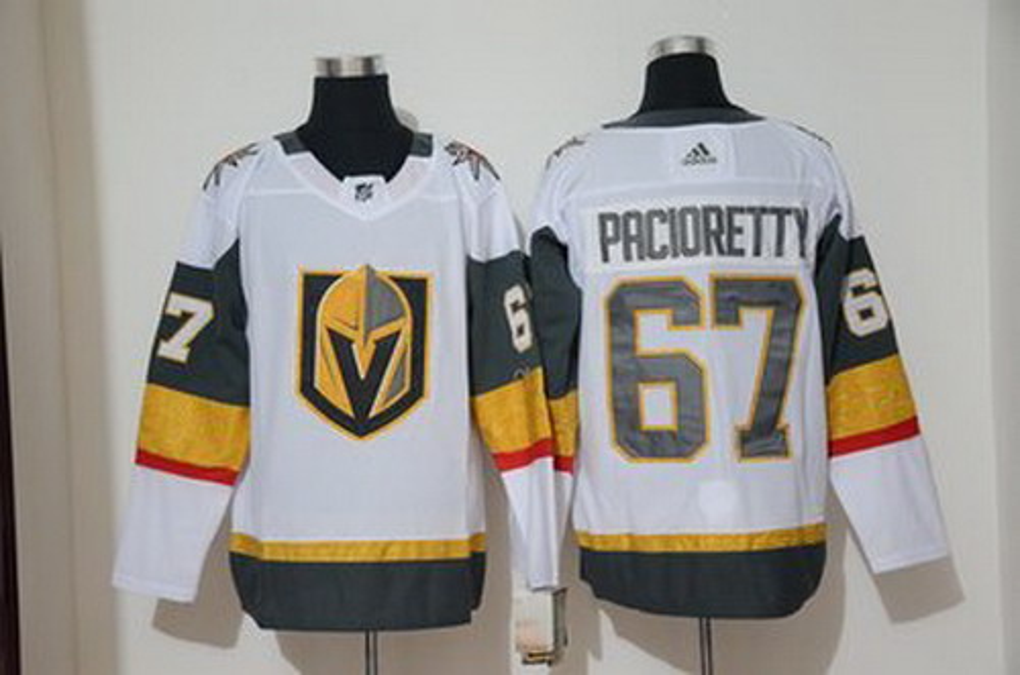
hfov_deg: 35.1
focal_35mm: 57
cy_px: 338
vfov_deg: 23.7
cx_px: 510
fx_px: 1611
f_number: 4.2
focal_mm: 38
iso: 4000
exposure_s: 1/15
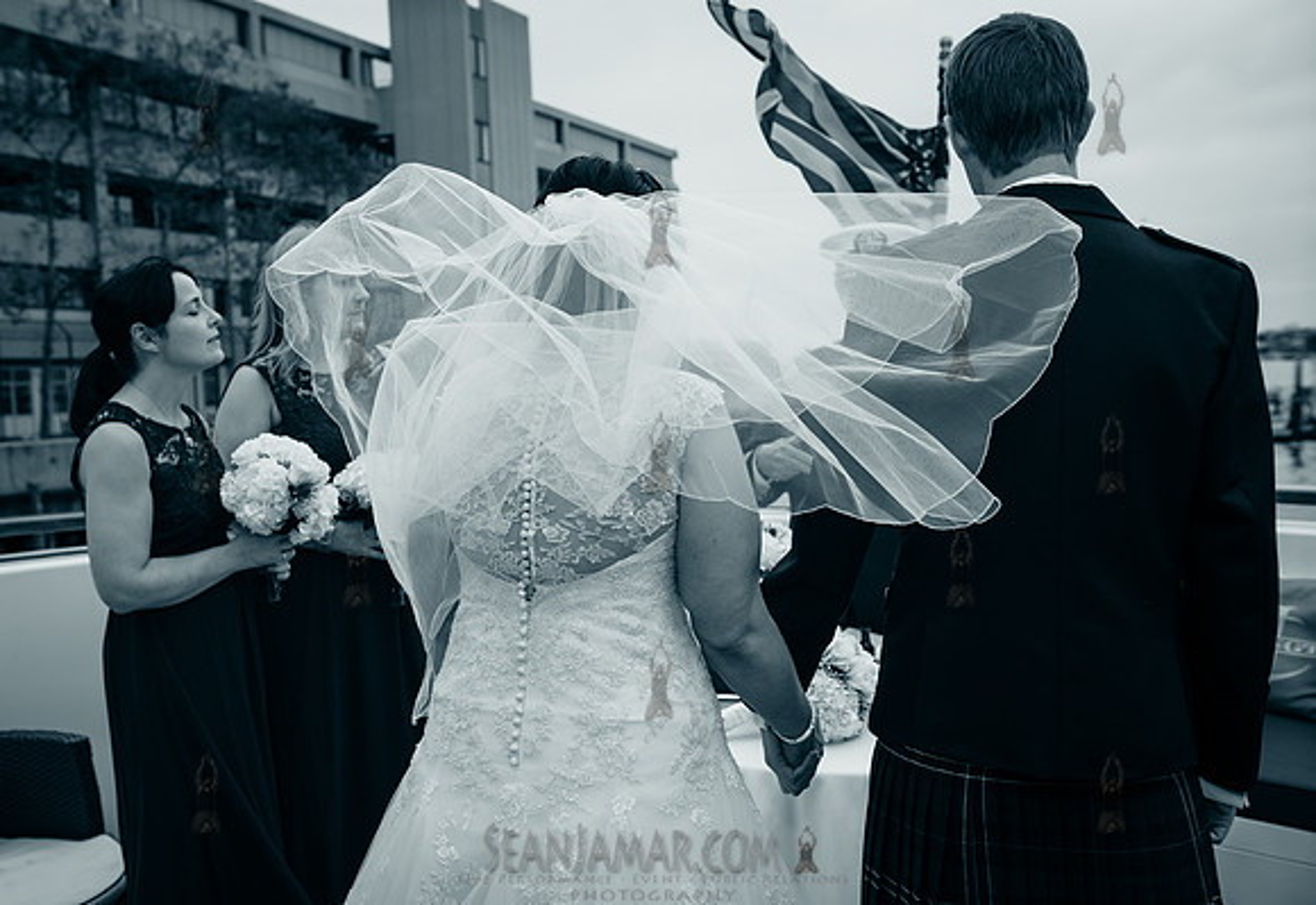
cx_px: 614
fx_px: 1483
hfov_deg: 47.8
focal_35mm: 40
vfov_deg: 33.9
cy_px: 469
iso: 200
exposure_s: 1/1000
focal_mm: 38
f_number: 5
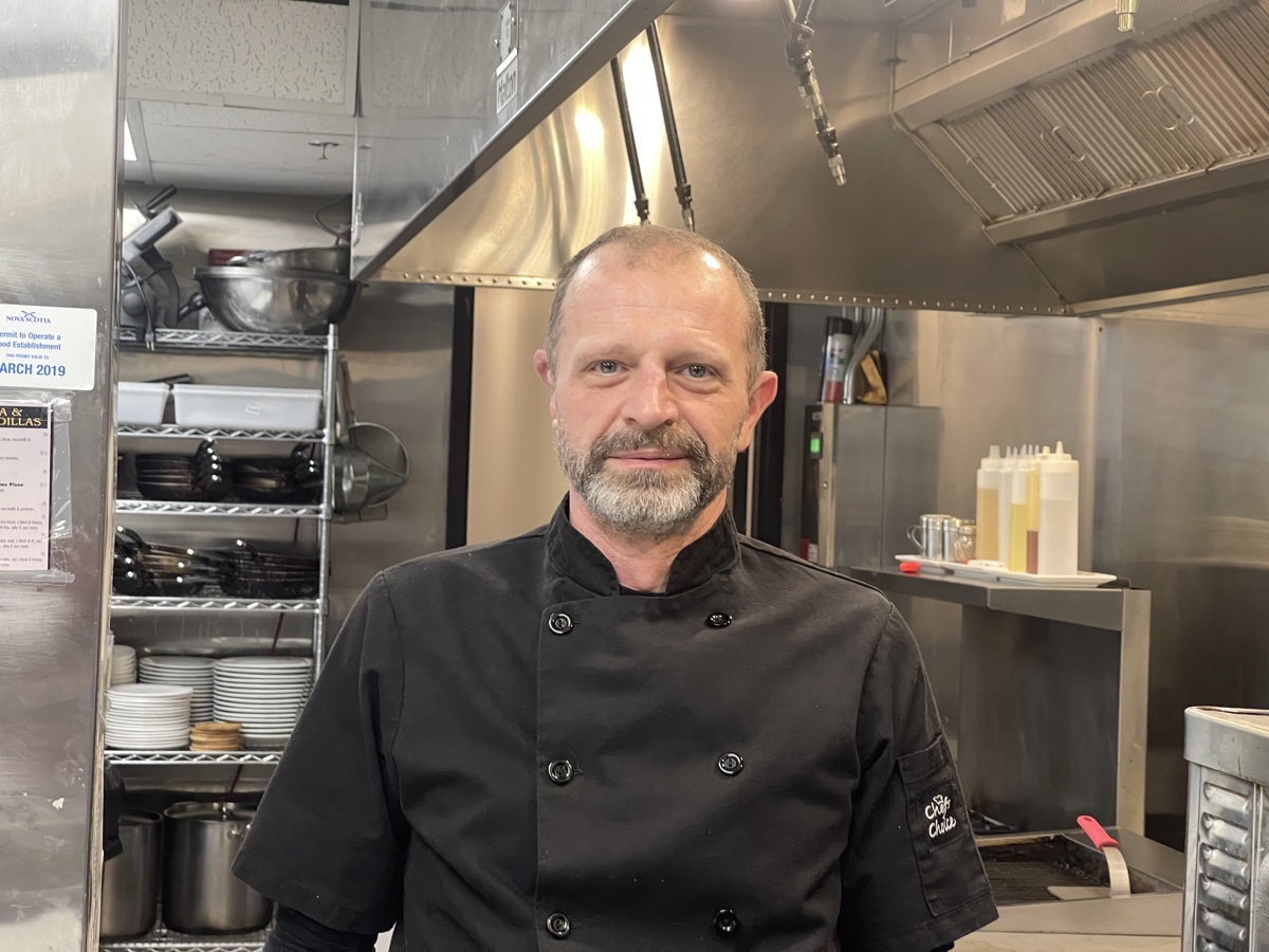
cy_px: 476
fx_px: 2346
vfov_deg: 22.9
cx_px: 634
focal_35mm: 64
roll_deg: -2.6
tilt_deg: -1.5
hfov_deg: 30.3
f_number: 2.2
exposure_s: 1/60
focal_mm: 7.5
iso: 200
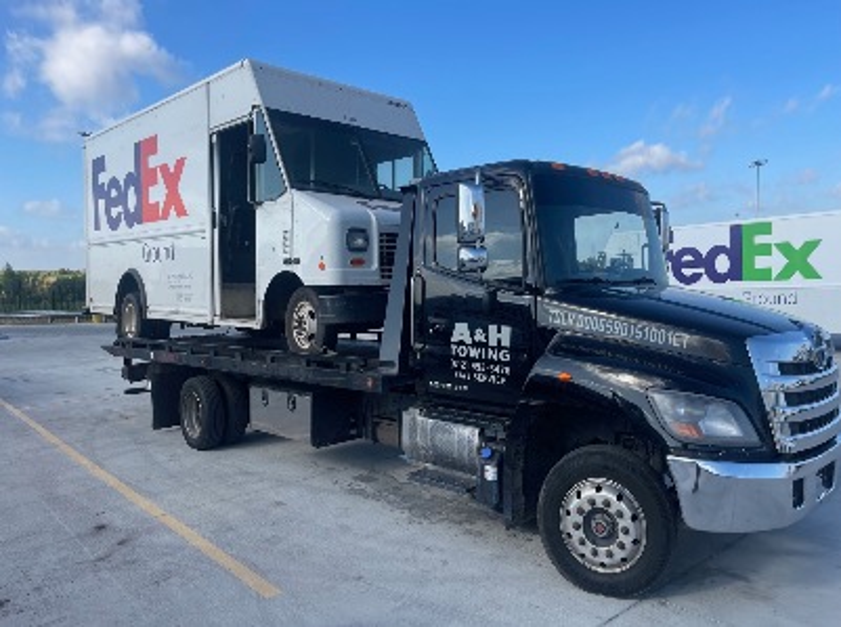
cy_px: 314
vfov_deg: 52.9
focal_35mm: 26
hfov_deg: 67.4
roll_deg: +1.4
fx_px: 630
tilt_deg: -2.4
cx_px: 420
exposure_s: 1/2165
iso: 32
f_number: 1.6
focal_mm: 5.1
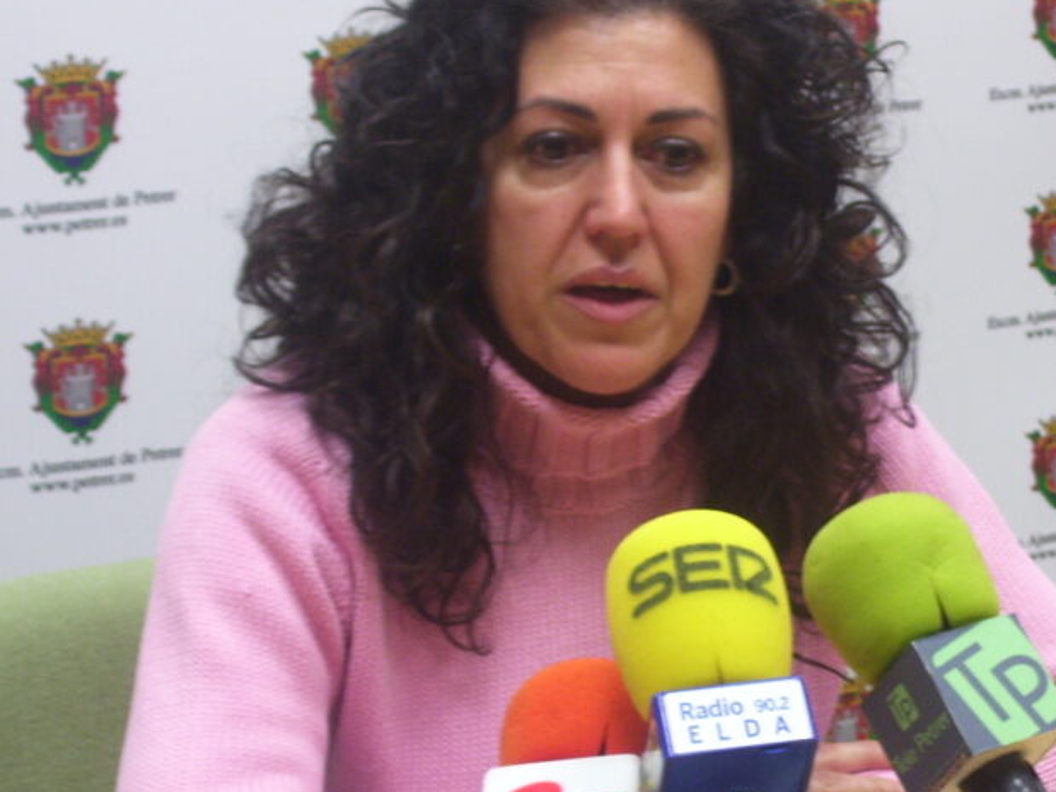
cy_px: 498
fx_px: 4118
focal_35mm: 135
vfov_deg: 11.0
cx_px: 710
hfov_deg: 14.6
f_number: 4.3
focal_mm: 14.3
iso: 160
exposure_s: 1/15
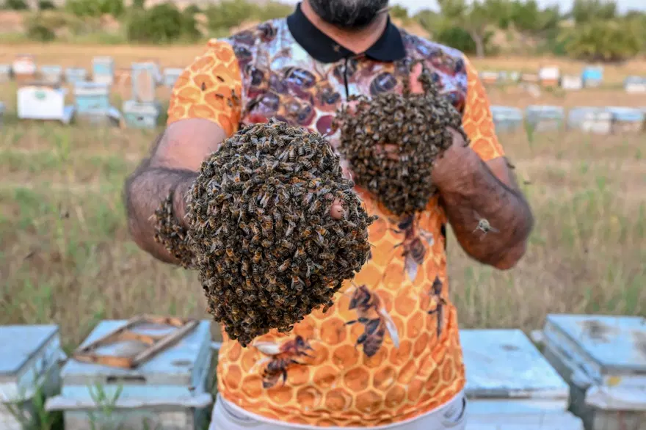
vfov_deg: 36.8
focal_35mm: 36
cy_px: 215
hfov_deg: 53.1
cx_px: 323
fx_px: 646
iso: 1600
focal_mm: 24
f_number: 5
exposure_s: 1/80
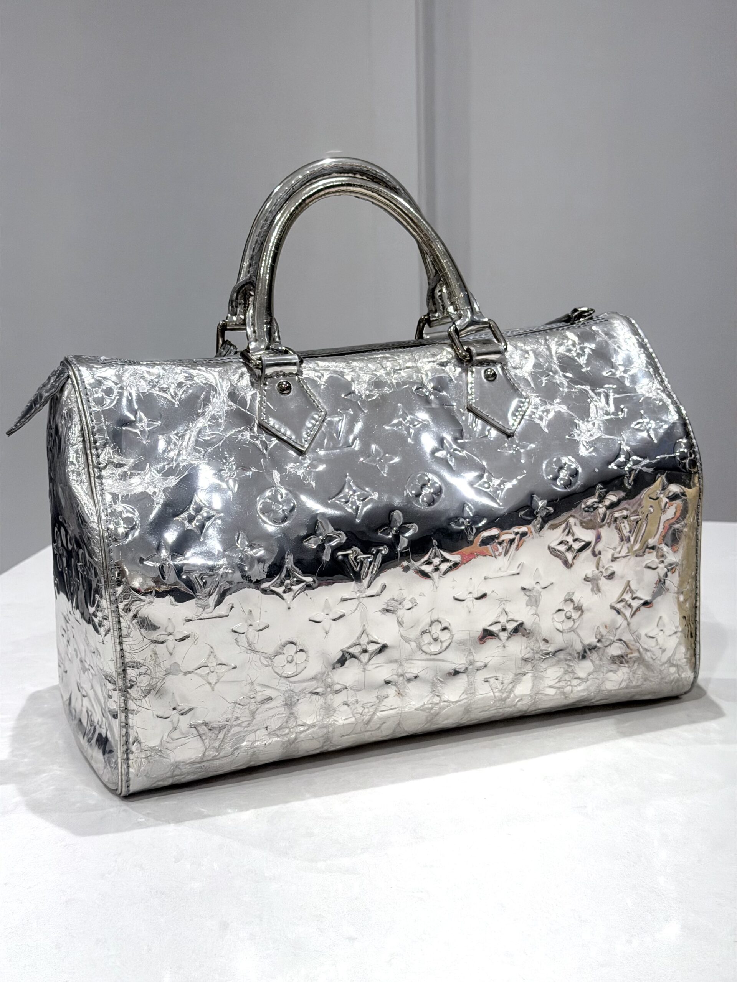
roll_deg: +1.6
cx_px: 368
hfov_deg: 30.3
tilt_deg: -14.3
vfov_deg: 39.7
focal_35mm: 48
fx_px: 1363
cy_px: 491
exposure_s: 1/120
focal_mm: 6.76
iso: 125
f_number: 1.78
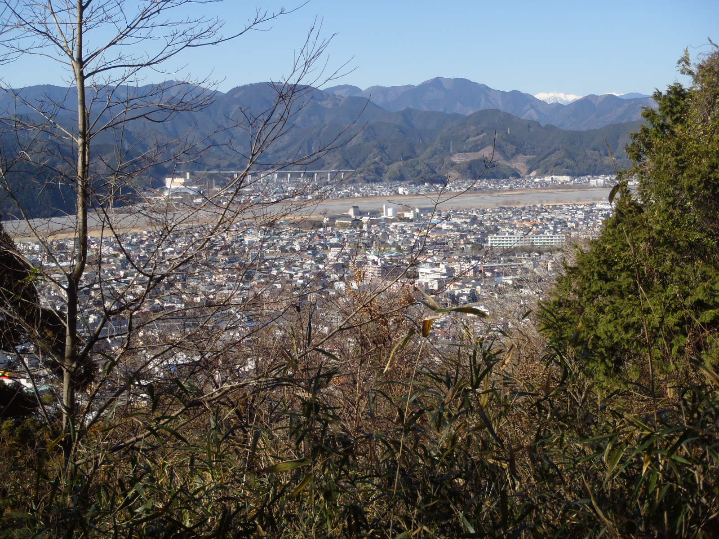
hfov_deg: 41.2
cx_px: 360
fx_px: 955
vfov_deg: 31.5
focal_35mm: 46
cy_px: 270
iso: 80
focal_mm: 8.25
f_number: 4.9
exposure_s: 1/320
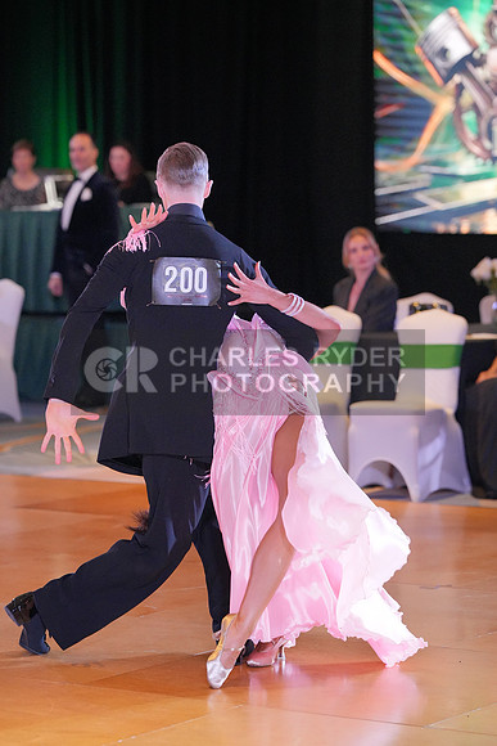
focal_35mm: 132
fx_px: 2732
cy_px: 373
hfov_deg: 10.4
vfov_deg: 15.5
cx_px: 248
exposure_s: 1/500
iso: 5000
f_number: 3.5
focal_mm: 132
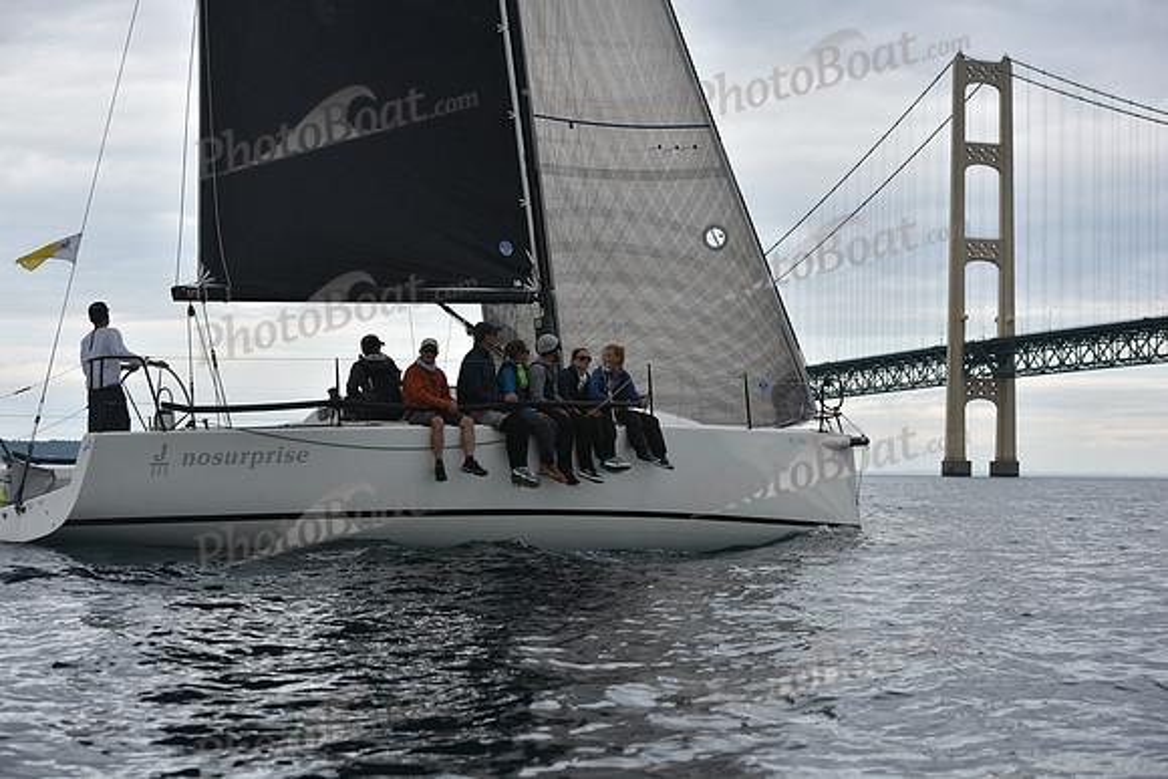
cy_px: 390
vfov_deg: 19.5
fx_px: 2272
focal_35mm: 70
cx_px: 584
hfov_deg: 28.8
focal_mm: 70
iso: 250
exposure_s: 1/800
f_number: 5.6
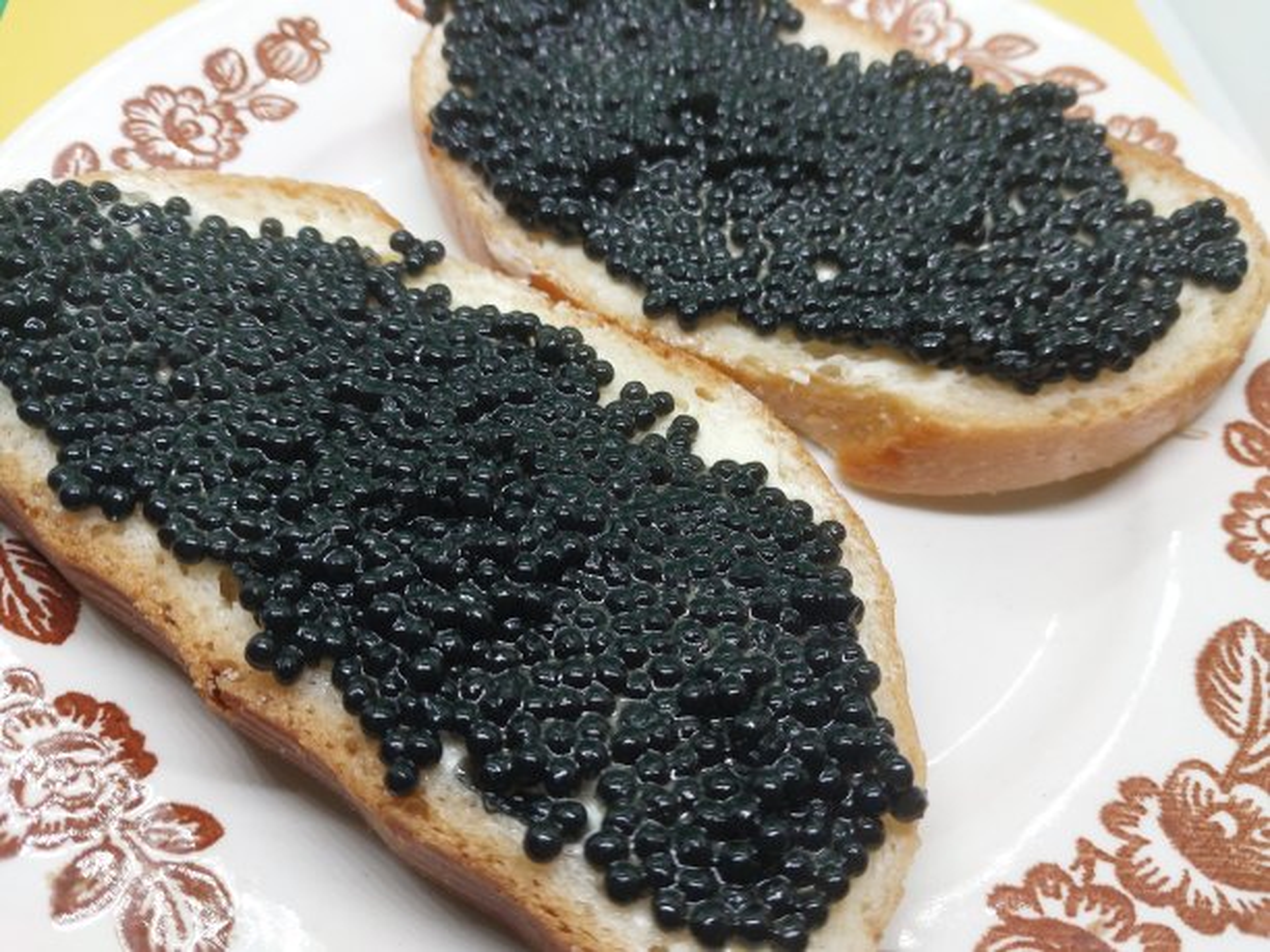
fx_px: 1101
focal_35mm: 30
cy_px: 476
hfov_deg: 60.0
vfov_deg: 46.8
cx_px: 635
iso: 50
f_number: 1.8
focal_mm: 4.6
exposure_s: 1/50
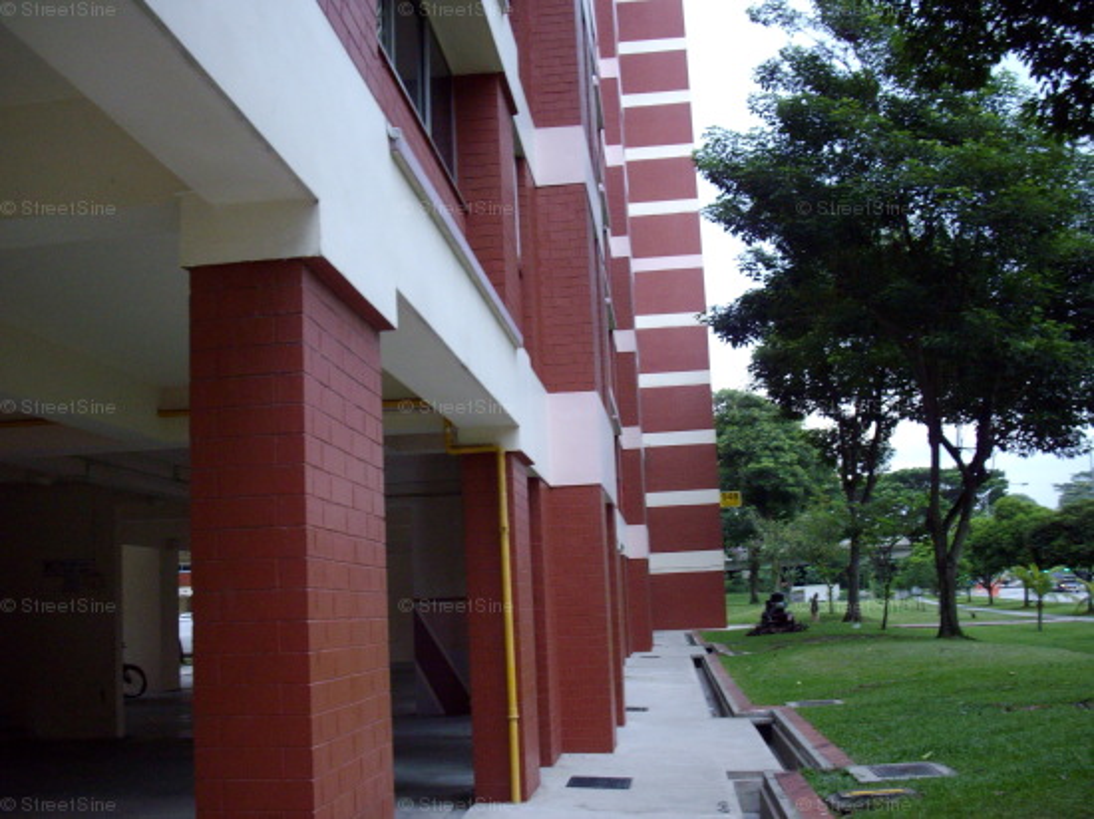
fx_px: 1169
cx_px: 547
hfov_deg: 50.2
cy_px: 410
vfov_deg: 38.6
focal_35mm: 37
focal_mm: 6.2
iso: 203
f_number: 2.8
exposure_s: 1/50
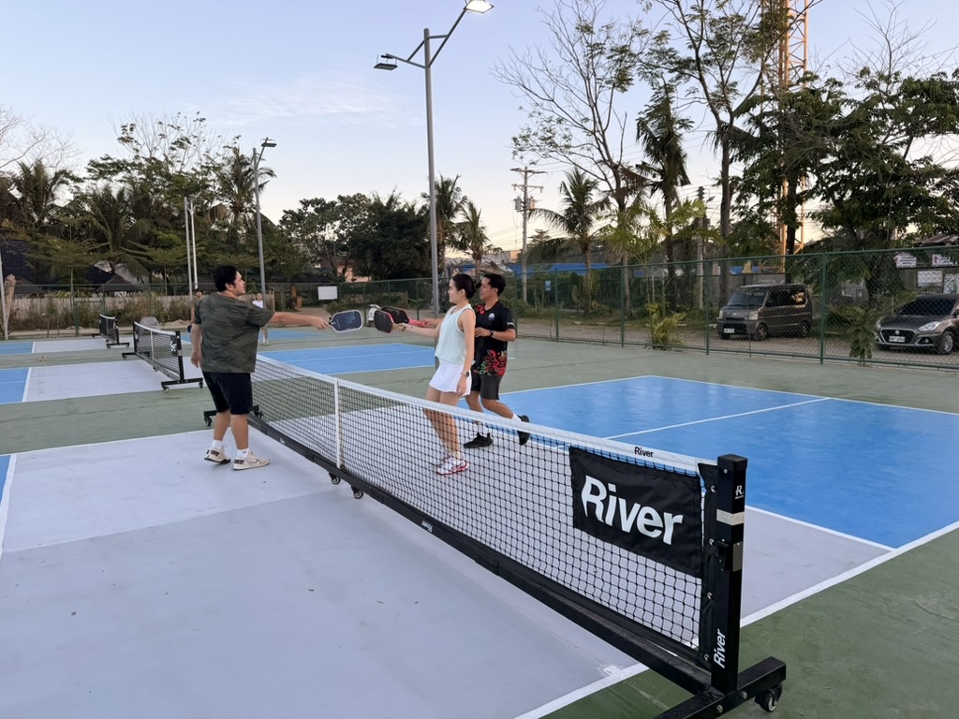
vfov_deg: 56.8
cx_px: 480
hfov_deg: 71.6
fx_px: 665
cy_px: 360
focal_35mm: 24
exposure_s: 1/379
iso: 80
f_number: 1.78
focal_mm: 6.76
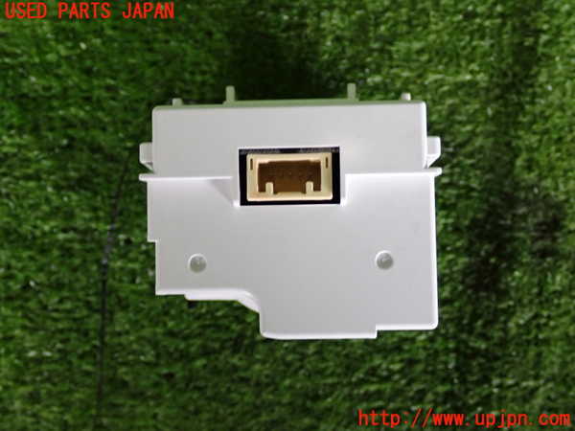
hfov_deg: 40.4
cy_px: 216
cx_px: 288
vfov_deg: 30.9
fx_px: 781
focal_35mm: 47
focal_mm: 8.4
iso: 500
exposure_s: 1/50
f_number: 3.1
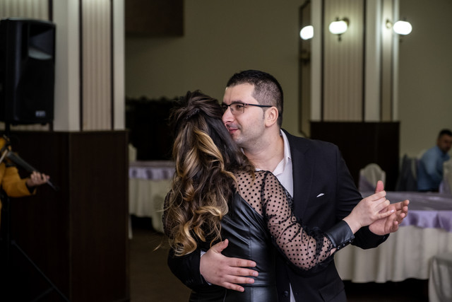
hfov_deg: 24.5
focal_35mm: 83
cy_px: 151
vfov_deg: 16.5
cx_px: 226
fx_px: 1042
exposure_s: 1/125
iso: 1600
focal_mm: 55
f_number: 2.8
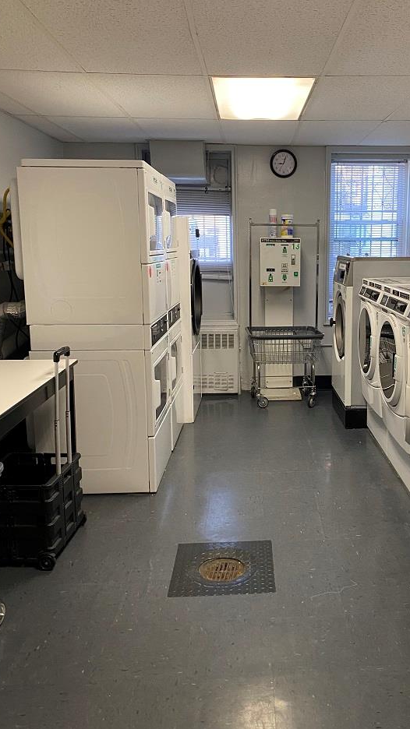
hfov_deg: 37.2
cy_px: 347
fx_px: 600
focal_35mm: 31
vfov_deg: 62.6
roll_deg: +0.2
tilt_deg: -9.1
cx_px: 288
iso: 160
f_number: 1.8
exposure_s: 1/60
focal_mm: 4.25
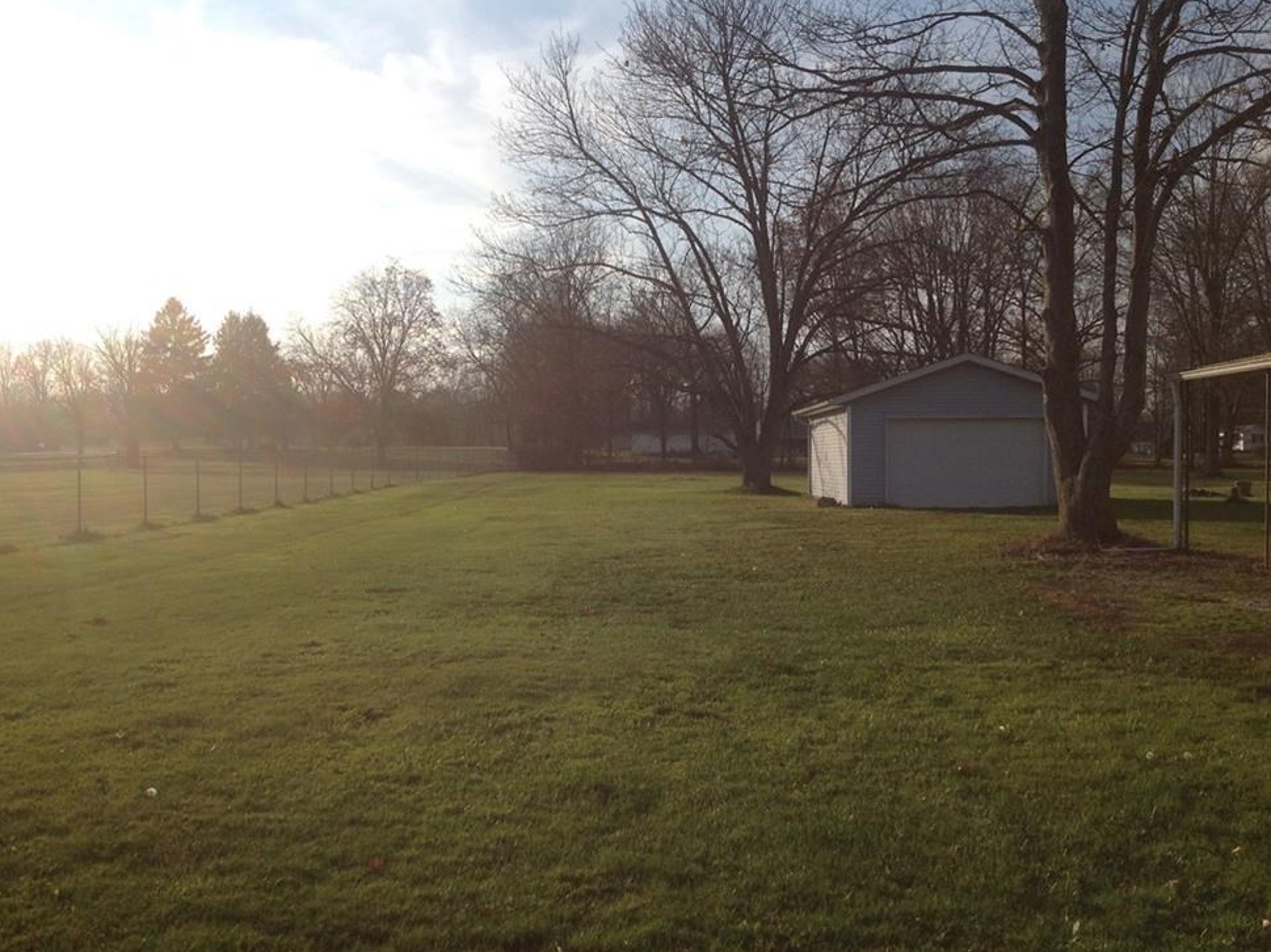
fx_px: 1358
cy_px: 488
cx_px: 632
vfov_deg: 38.6
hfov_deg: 50.2
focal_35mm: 37
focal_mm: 4.28
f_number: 2.4
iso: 50
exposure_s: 1/2519
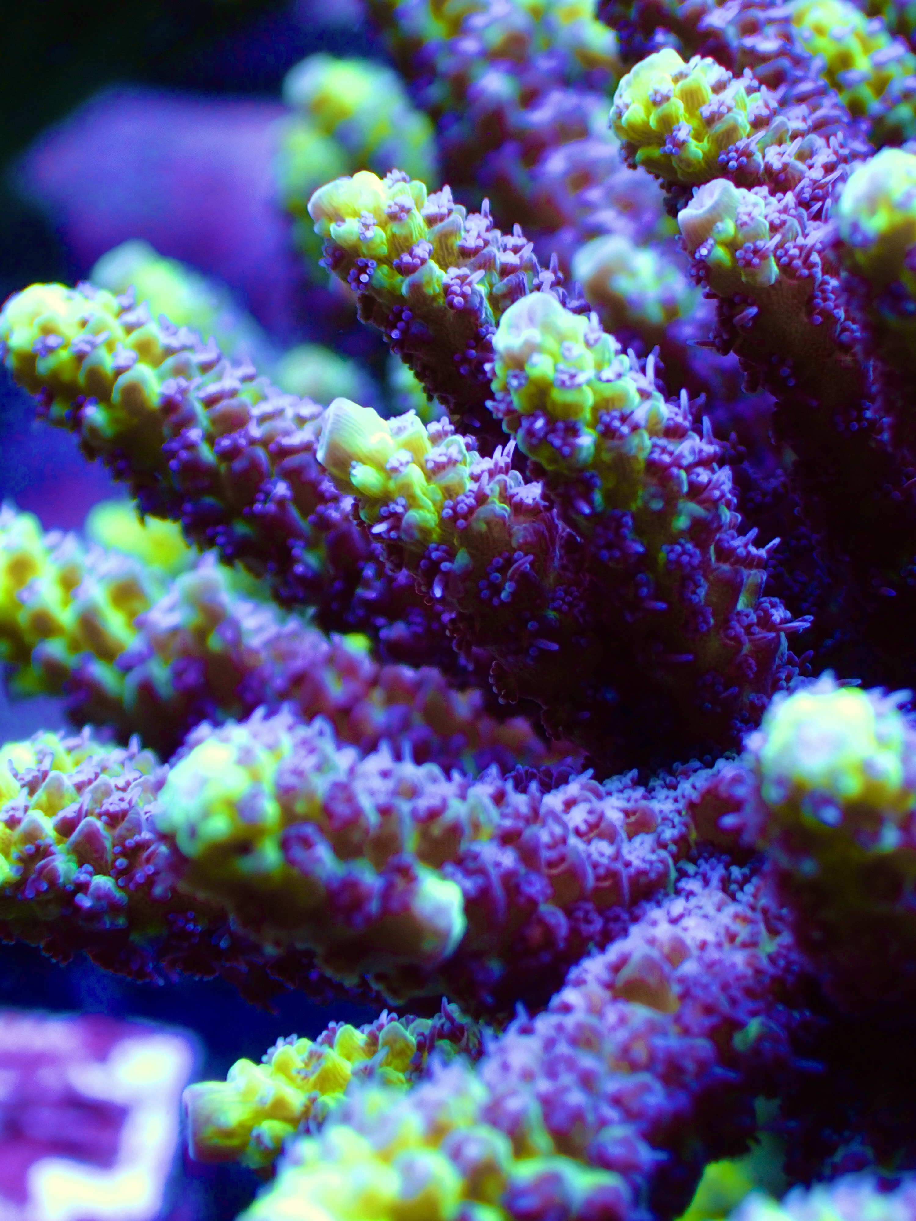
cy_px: 610
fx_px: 3528
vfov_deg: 19.6
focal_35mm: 100
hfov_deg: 14.8
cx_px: 458
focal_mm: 18
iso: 200
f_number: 4.9
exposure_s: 1/50
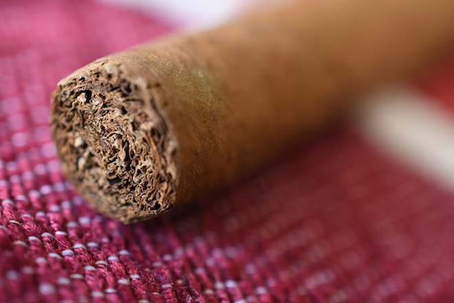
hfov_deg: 33.4
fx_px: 757
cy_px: 152
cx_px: 227
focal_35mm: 60
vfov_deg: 22.6
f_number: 5.6
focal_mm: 40
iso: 1600
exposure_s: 1/20
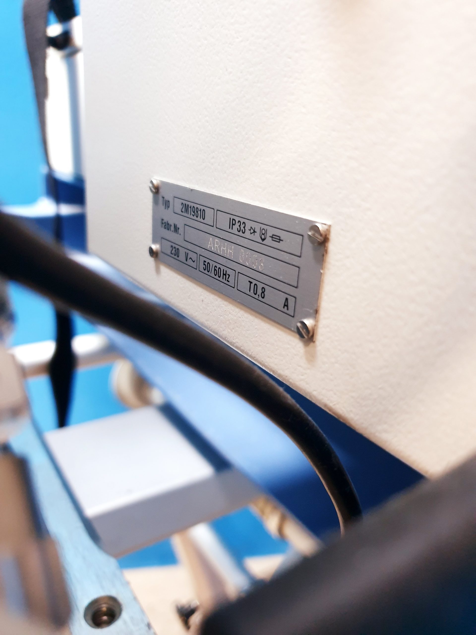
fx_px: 477
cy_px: 318
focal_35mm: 26
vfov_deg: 67.3
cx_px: 238
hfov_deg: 53.1
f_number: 1.5
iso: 320
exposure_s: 1/33
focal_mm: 4.3
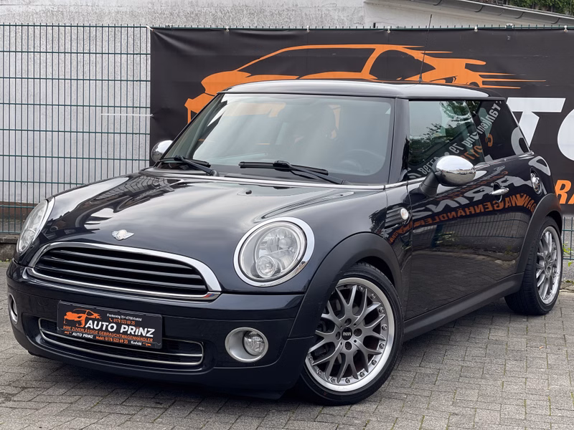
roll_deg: -1.3
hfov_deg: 30.3
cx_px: 287
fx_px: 1061
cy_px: 215
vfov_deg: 22.9
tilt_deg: -5.3
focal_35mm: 64
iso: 32
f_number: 2.2
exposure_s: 1/362
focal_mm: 7.5
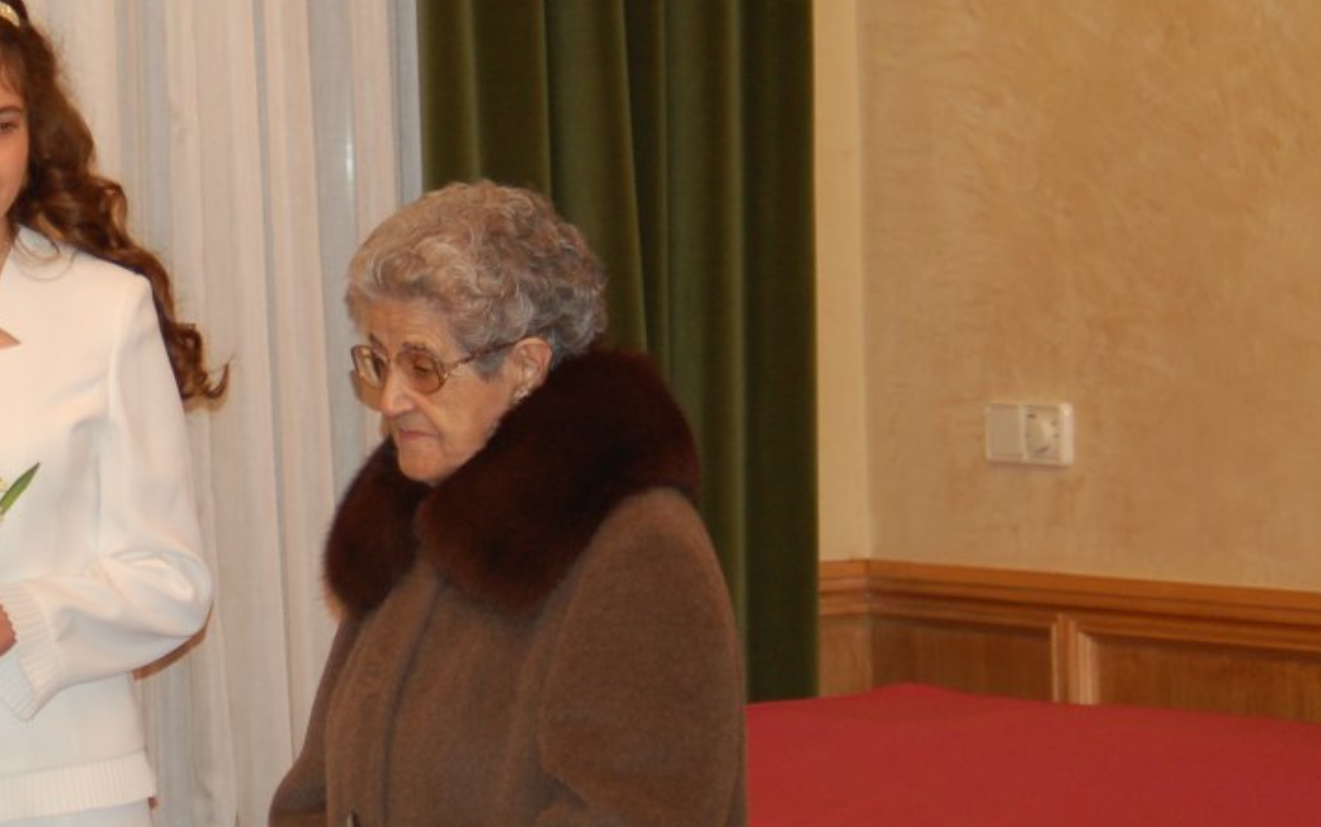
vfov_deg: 8.5
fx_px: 5582
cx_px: -67
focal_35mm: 155
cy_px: 203
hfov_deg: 13.3
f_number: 4.2
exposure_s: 1/60
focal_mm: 48
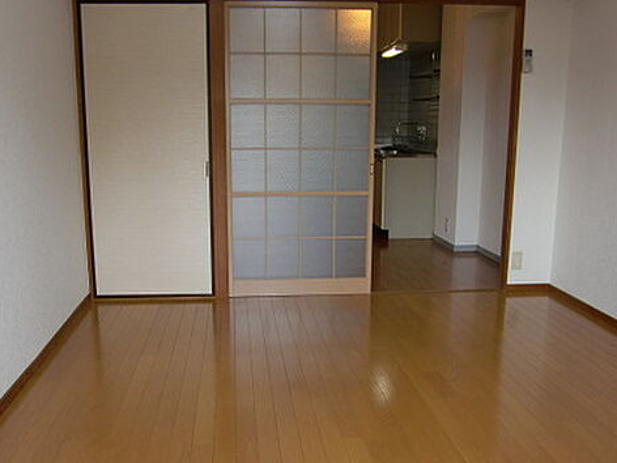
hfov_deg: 48.9
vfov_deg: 37.6
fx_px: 677
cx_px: 285
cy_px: 267
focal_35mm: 38
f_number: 2.6
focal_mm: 4.9
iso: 64
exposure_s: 1/60
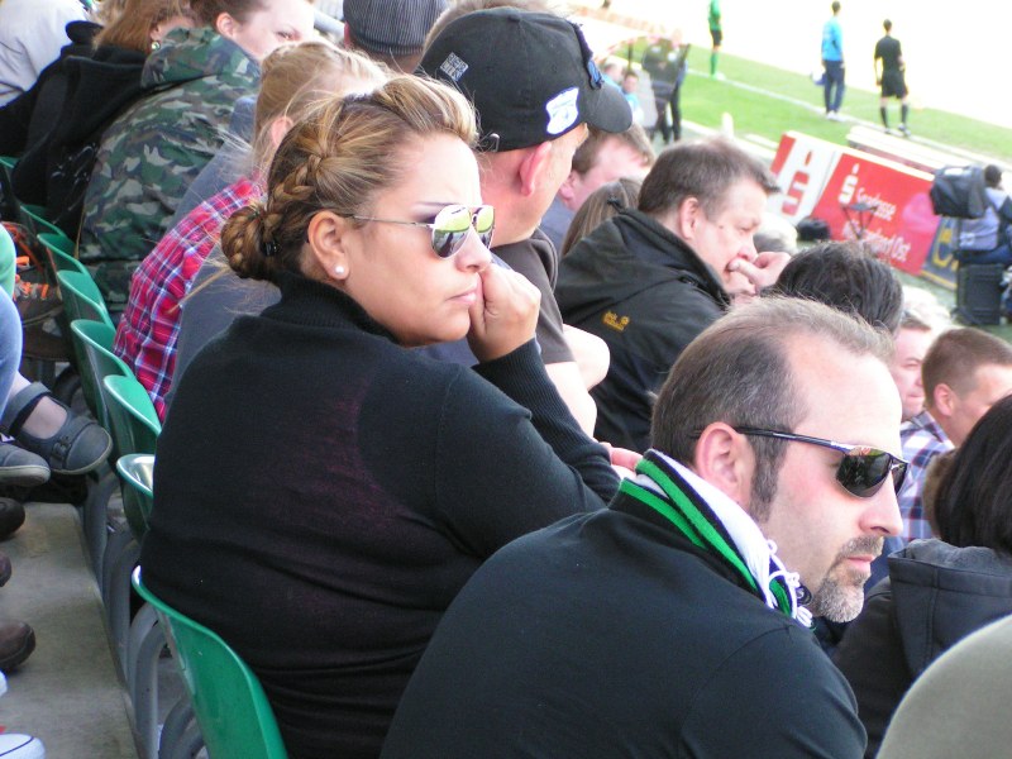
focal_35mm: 104
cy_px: 380
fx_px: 3040
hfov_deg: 18.9
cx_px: 506
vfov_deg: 14.2
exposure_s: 1/125
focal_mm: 15.9
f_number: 3.5
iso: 200
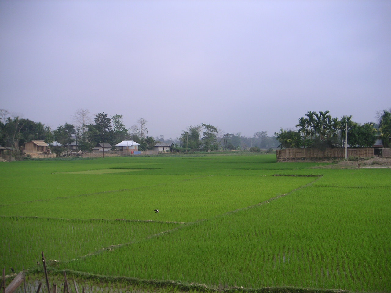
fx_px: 542
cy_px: 146
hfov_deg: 39.7
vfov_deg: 30.3
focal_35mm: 48
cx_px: 196
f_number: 2.9
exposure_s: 1/500
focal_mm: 7.5
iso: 50
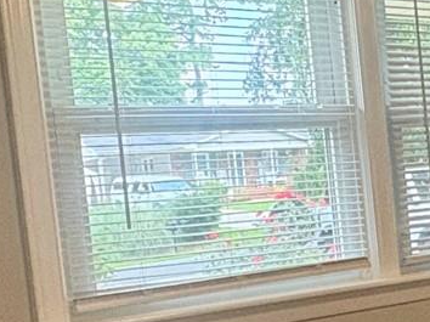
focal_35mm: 81
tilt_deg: -3.3
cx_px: 549
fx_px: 1006
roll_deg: +4.5
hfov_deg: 21.9
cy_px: 237
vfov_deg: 18.1
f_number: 2.2
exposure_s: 1/60
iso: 320
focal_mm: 2.22
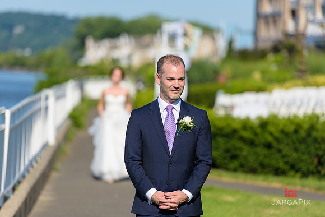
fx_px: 1806
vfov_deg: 6.9
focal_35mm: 200
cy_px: 108
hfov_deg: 10.3
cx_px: 162
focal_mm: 200
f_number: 4
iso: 200
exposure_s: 1/2500
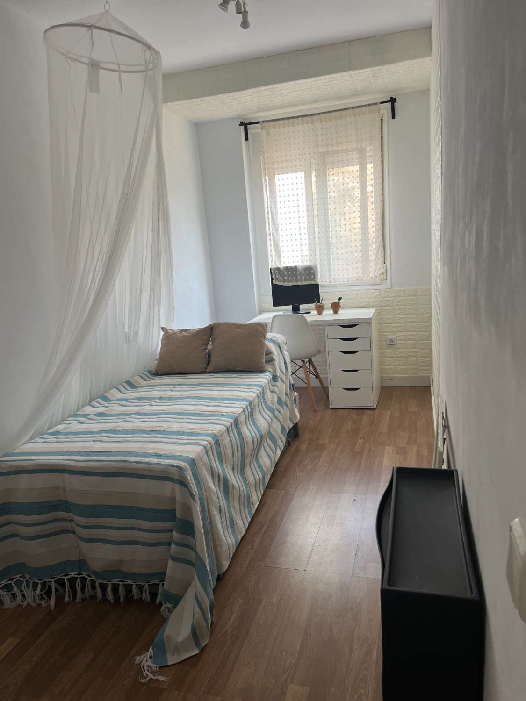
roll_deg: +4.8
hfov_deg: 53.1
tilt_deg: -12.5
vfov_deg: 67.3
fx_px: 527
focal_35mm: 26
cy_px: 350
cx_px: 263
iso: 100
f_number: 1.6
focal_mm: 5.1
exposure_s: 1/100
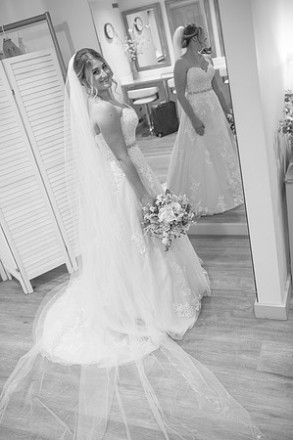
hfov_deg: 37.8
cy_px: 220
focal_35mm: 35
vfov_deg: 54.5
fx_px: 428
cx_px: 146
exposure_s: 1/80
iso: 250
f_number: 2.5
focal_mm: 35
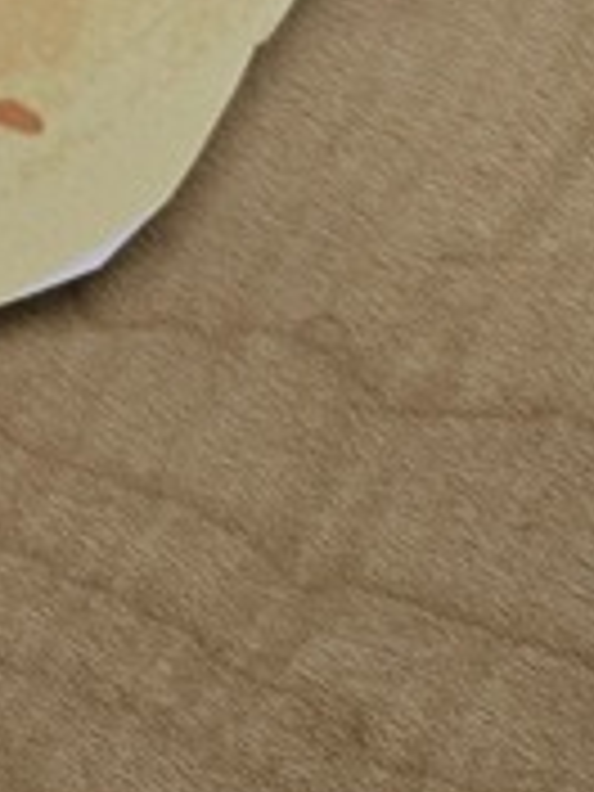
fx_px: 3203
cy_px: -796
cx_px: -986
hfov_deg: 9.1
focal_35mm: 140
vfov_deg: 12.4
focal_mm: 5
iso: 125
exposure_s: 1/120
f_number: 1.8
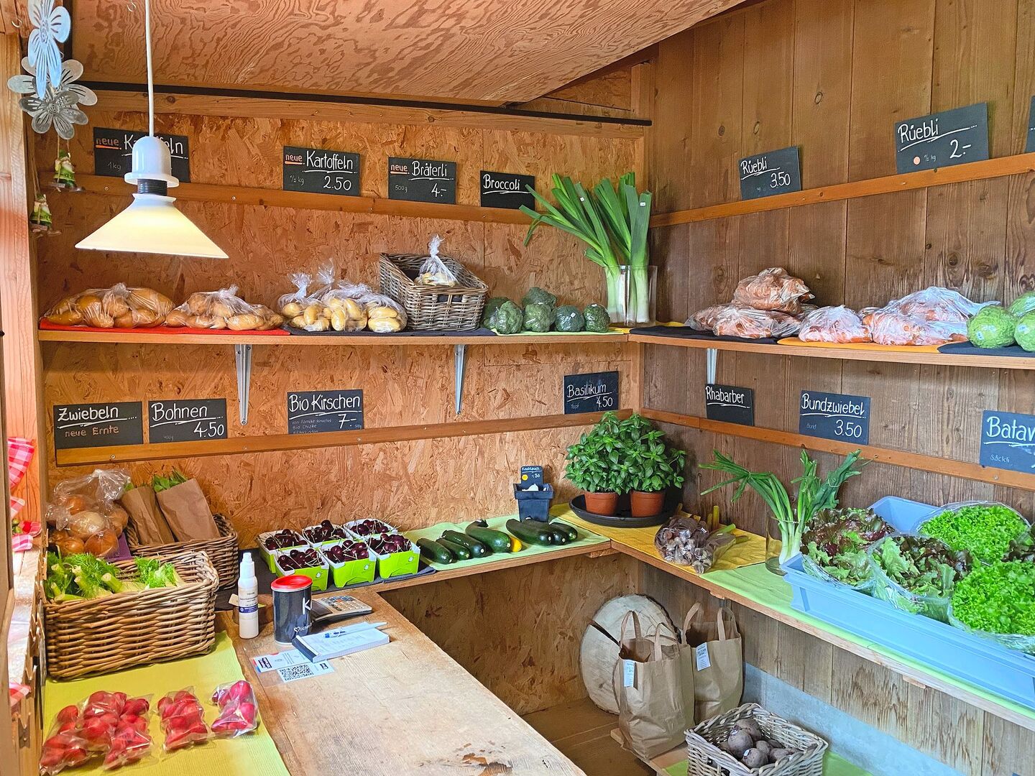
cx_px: 518
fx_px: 777
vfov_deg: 53.1
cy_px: 388
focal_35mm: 26
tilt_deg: -4.5
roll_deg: -0.3
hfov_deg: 67.3
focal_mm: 4.2
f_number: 1.8
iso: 500
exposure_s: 1/60
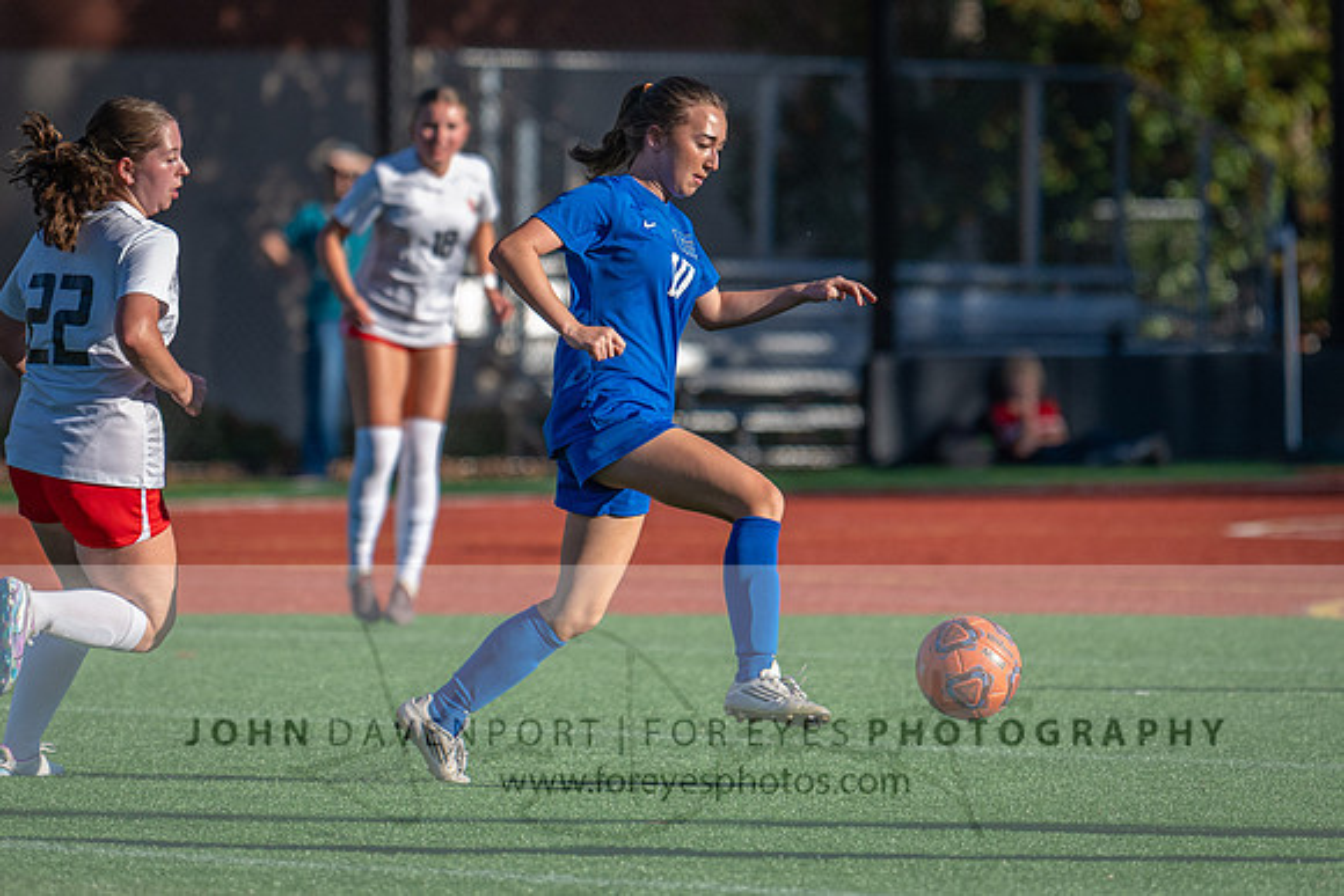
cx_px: 461
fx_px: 15769
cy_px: 305
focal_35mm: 422
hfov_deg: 4.9
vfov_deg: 3.3
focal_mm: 200
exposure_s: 1/3200
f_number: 2.8
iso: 280
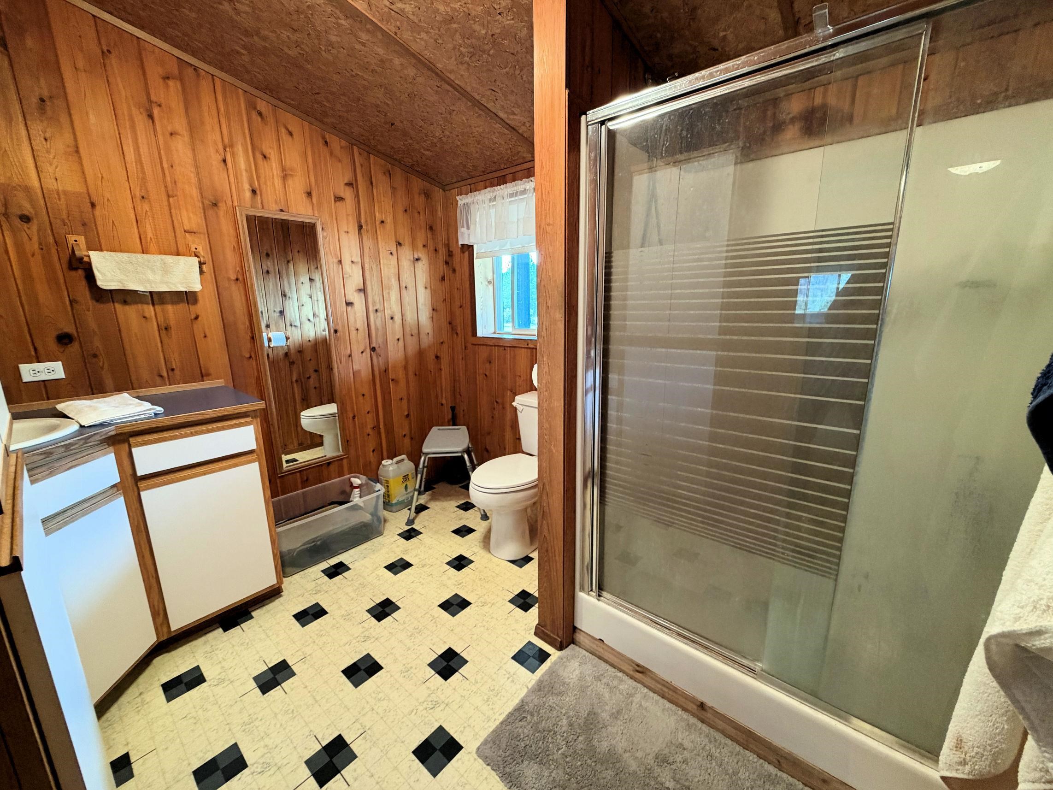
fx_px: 426
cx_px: 526
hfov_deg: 102.1
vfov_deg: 85.7
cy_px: 395
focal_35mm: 14
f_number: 2.2
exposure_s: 1/60
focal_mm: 2.22
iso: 250
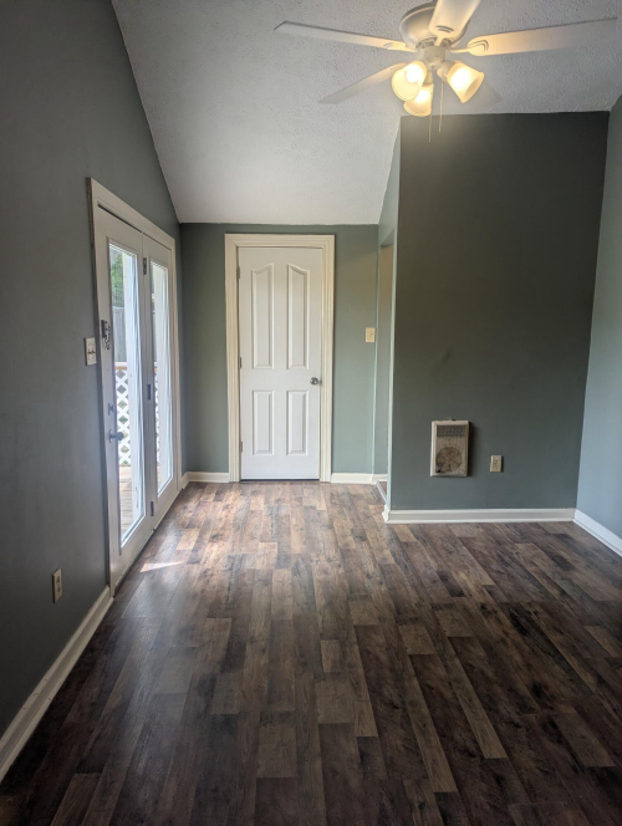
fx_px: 574
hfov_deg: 56.9
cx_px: 311
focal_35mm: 24
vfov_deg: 71.5
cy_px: 413
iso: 42
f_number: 1.85
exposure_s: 1/242
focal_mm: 6.81
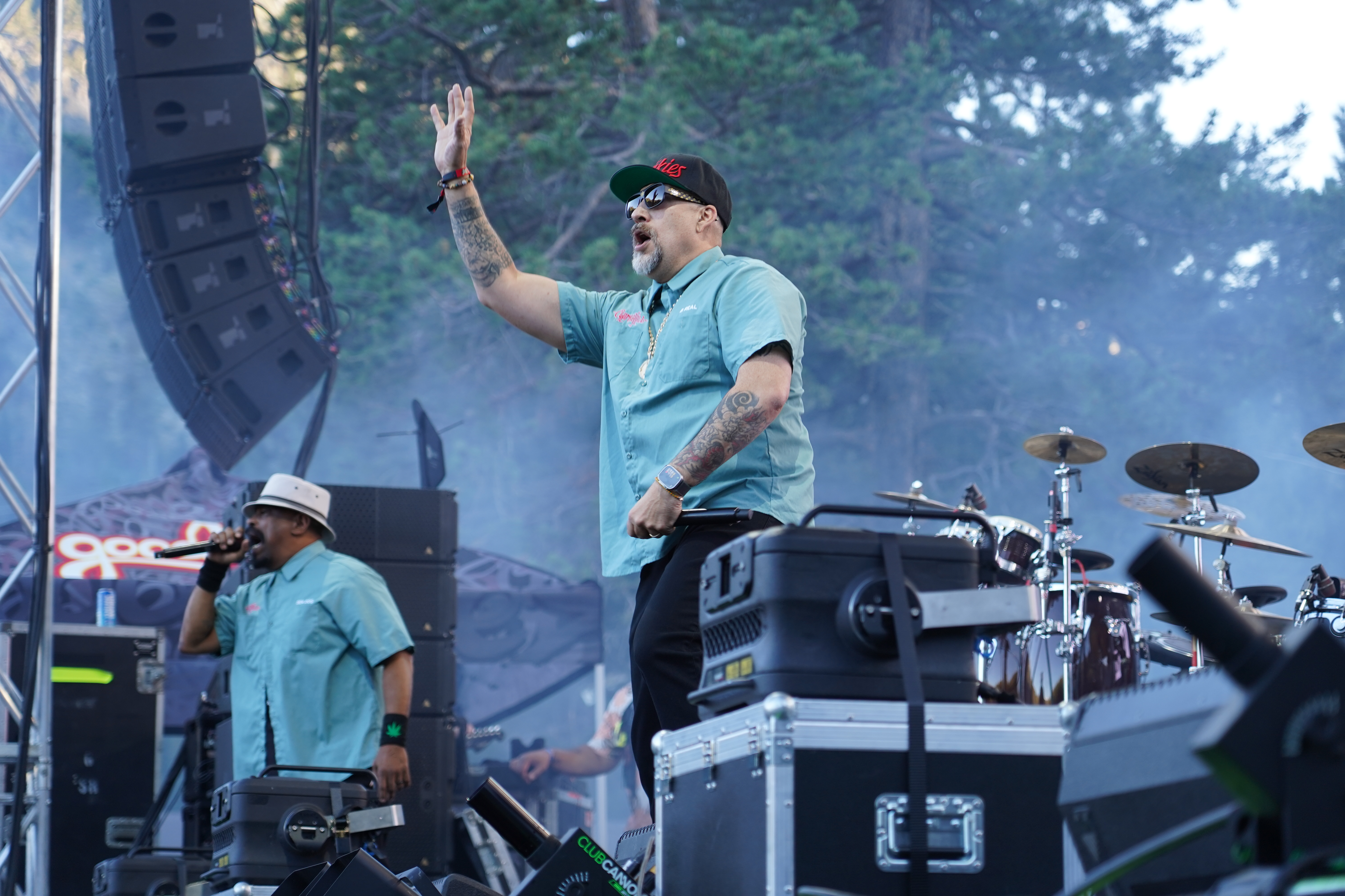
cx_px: 672
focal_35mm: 105
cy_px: 448
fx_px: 3923
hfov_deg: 19.5
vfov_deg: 13.0
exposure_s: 1/160
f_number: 4
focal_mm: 105
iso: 400
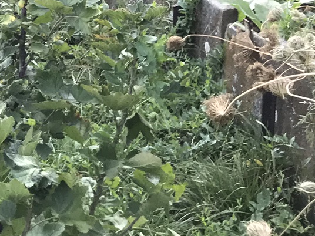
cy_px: -171
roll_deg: -3.0
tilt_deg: -4.4
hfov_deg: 15.5
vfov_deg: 12.7
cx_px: -273
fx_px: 974
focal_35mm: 107
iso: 32
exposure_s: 1/100
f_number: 1.8
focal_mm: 3.99
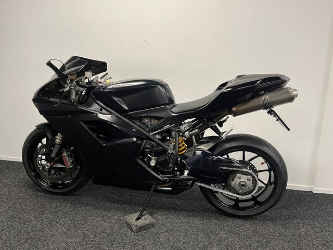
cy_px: 125
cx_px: 166
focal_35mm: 26
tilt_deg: -10.5
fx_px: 250
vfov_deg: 53.1
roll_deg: -1.3
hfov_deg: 67.3
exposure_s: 1/50
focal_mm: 5.1
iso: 100
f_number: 1.6
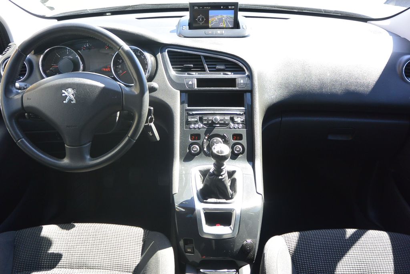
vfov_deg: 43.6
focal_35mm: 30
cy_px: 137
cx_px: 205
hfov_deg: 61.9
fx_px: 342
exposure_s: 1/100
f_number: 3.5
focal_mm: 11.4
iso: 160
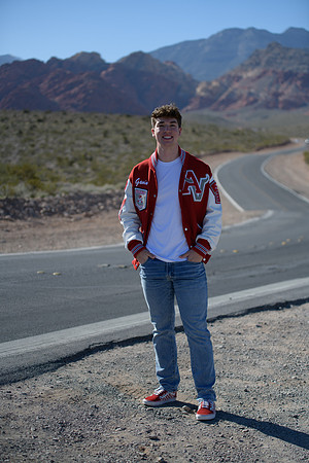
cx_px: 154
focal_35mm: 70
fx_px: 901
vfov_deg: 28.8
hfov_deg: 19.5
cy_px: 232
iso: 200
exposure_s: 1/5000
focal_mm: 70
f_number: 2.8
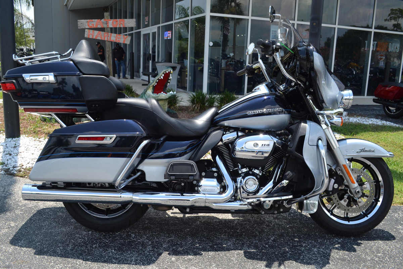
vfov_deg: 40.0
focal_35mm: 33
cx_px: 202
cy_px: 134
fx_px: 369
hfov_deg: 57.2
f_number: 7.1
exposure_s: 1/200
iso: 100
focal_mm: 22
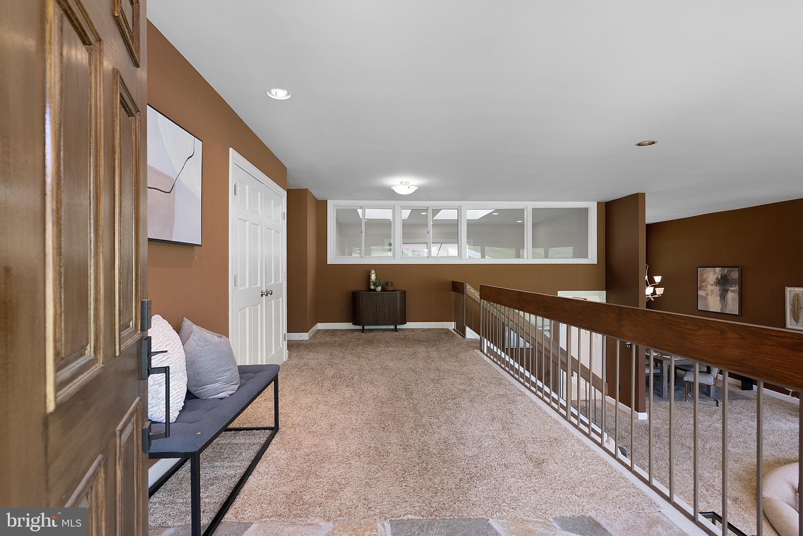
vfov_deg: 73.8
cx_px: 402
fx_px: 357
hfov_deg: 96.7
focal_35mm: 16
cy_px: 268
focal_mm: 16
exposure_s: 1/30
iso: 320
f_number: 6.3
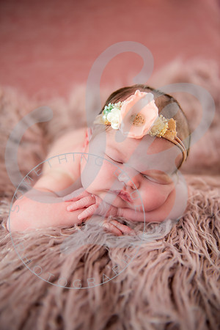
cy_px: 165
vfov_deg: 46.4
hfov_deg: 31.9
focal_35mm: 42
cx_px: 110
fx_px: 385
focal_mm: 42
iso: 800
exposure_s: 1/125
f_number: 2.8
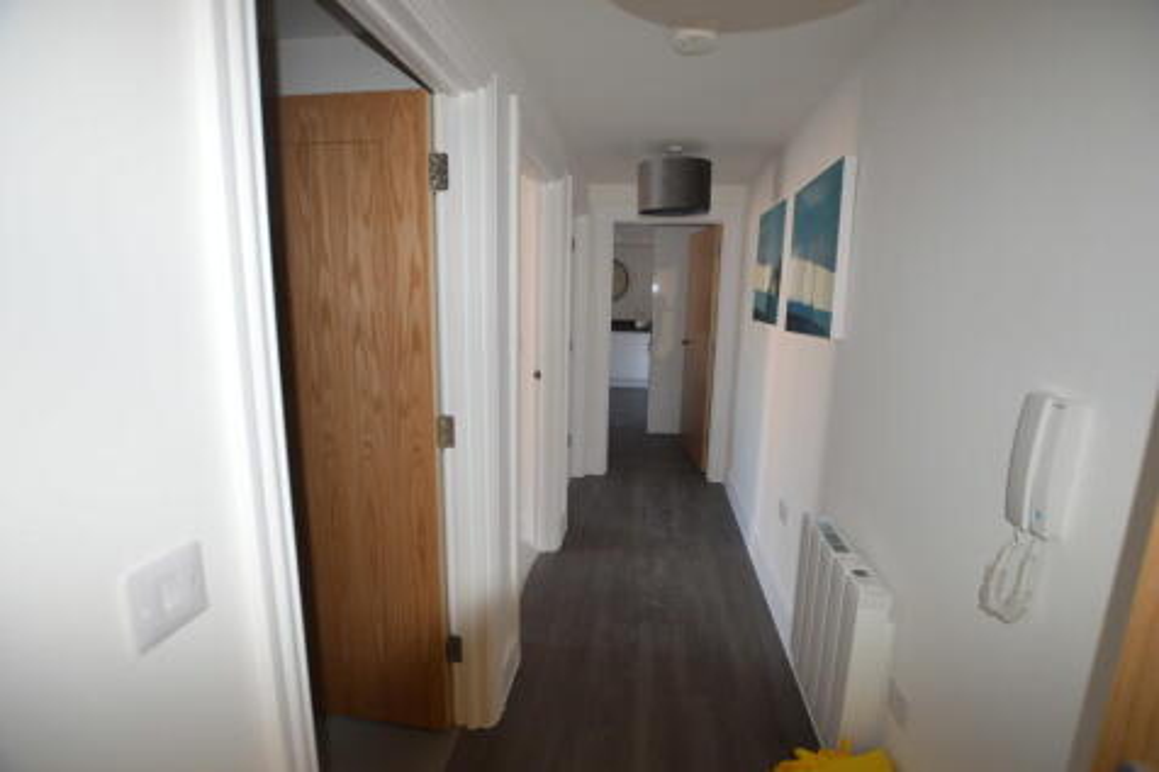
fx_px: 483
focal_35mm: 15
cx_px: 580
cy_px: 386
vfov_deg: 77.3
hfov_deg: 100.4
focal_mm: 10
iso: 720
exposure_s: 1/60
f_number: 3.5
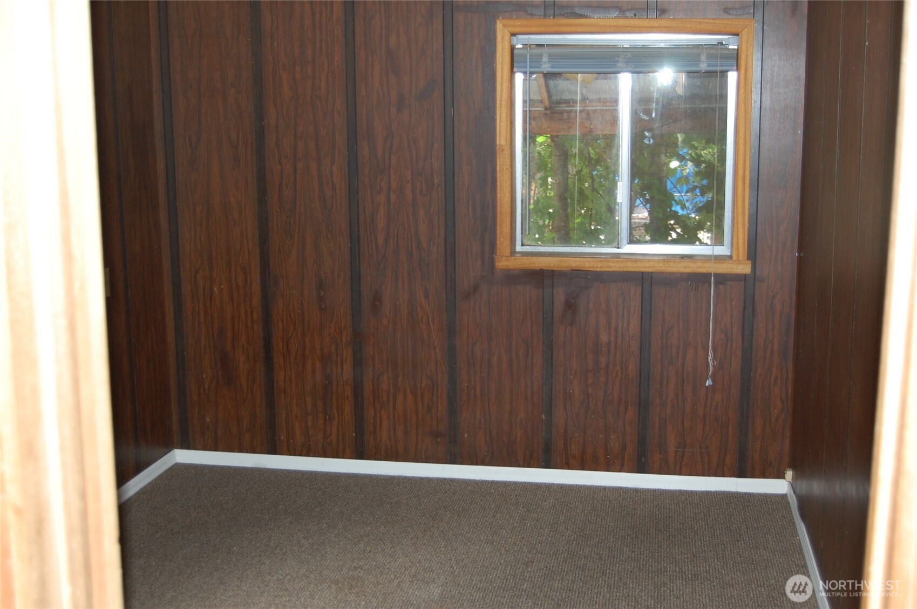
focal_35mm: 45
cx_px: 458
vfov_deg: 29.8
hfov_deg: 43.6
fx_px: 1145
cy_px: 304
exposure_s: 1/60
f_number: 4.2
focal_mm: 30
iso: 400
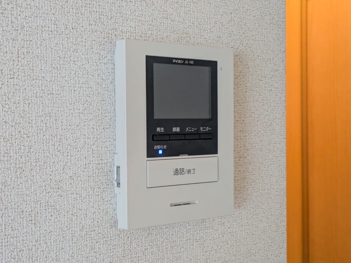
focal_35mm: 51
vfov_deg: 28.6
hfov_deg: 37.5
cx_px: 176
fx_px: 517
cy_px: 132
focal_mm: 5.43
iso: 246
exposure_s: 1/40
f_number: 1.89
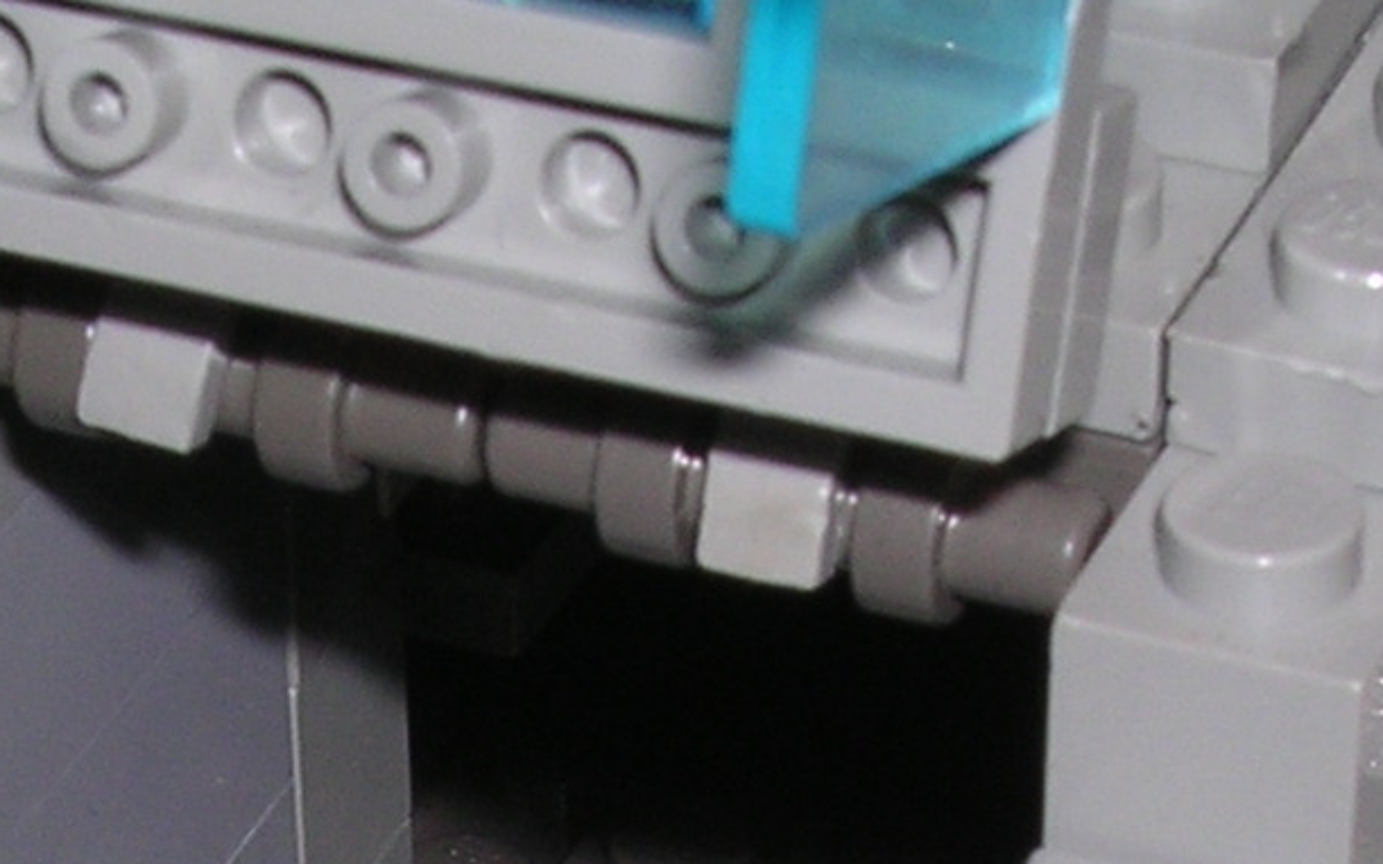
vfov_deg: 6.4
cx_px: 373
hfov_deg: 10.5
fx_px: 7501
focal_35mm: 199
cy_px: 1640
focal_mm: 8.5
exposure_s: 1/60.1
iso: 100
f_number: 6.6
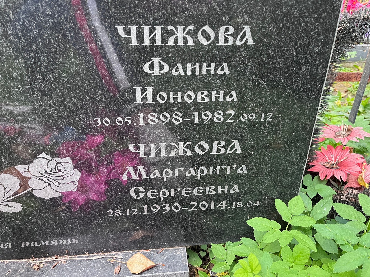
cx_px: 185
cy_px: 138
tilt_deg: -24.9
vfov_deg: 53.1
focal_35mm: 26
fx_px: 278
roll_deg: -1.4
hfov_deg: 67.3
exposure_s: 1/60
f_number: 1.6
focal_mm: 5.1
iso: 500
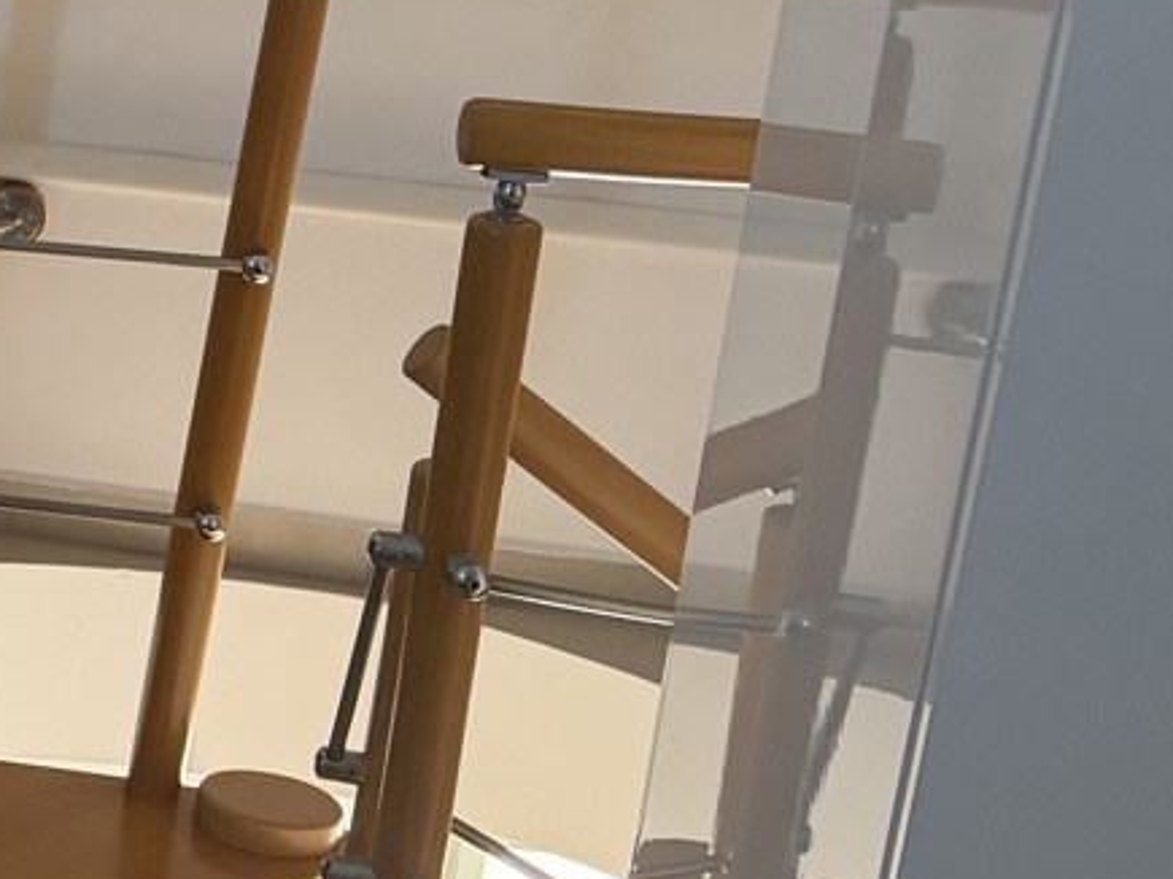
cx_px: -1138
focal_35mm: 106
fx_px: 3591
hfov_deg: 15.2
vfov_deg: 13.9
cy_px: 226
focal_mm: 6.76
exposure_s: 1/76
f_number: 1.78
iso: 200
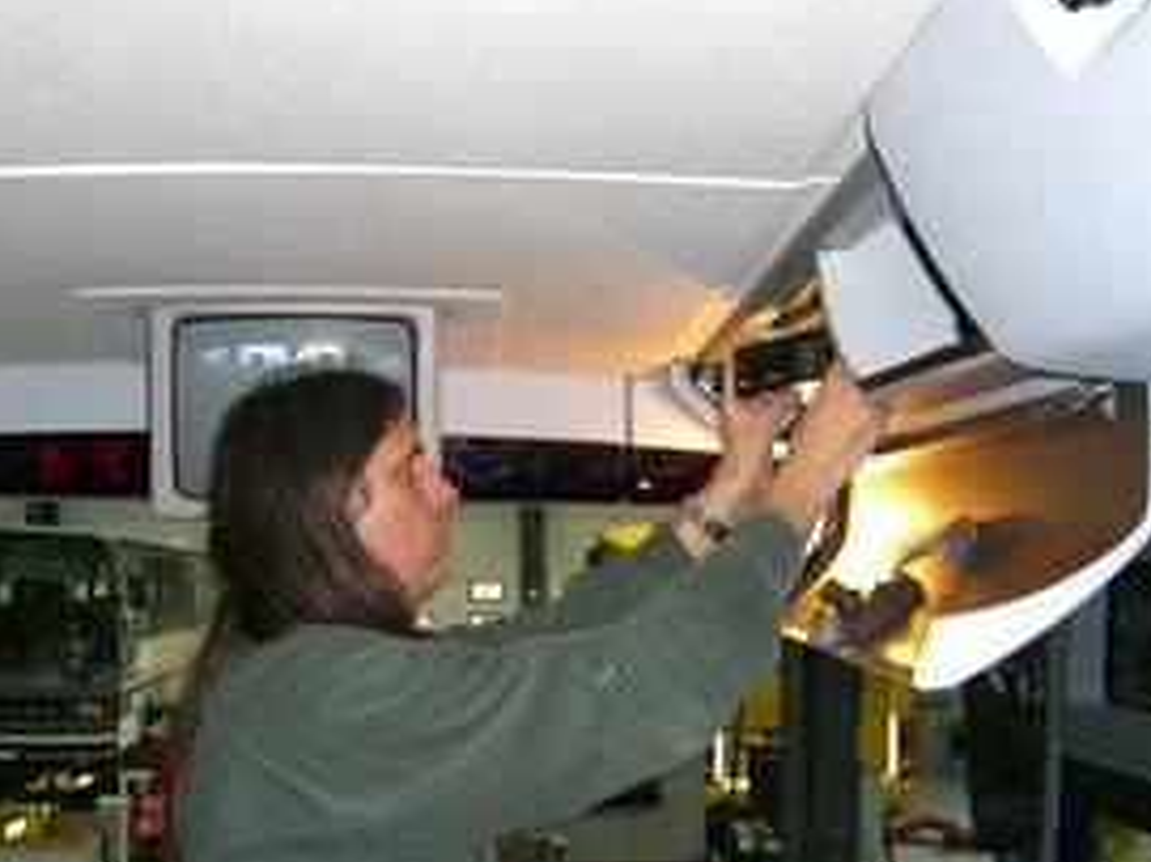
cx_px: 497
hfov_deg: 38.9
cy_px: 535
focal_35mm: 49
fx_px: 1629
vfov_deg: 29.5
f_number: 2.8
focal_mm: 7.9
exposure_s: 1/60
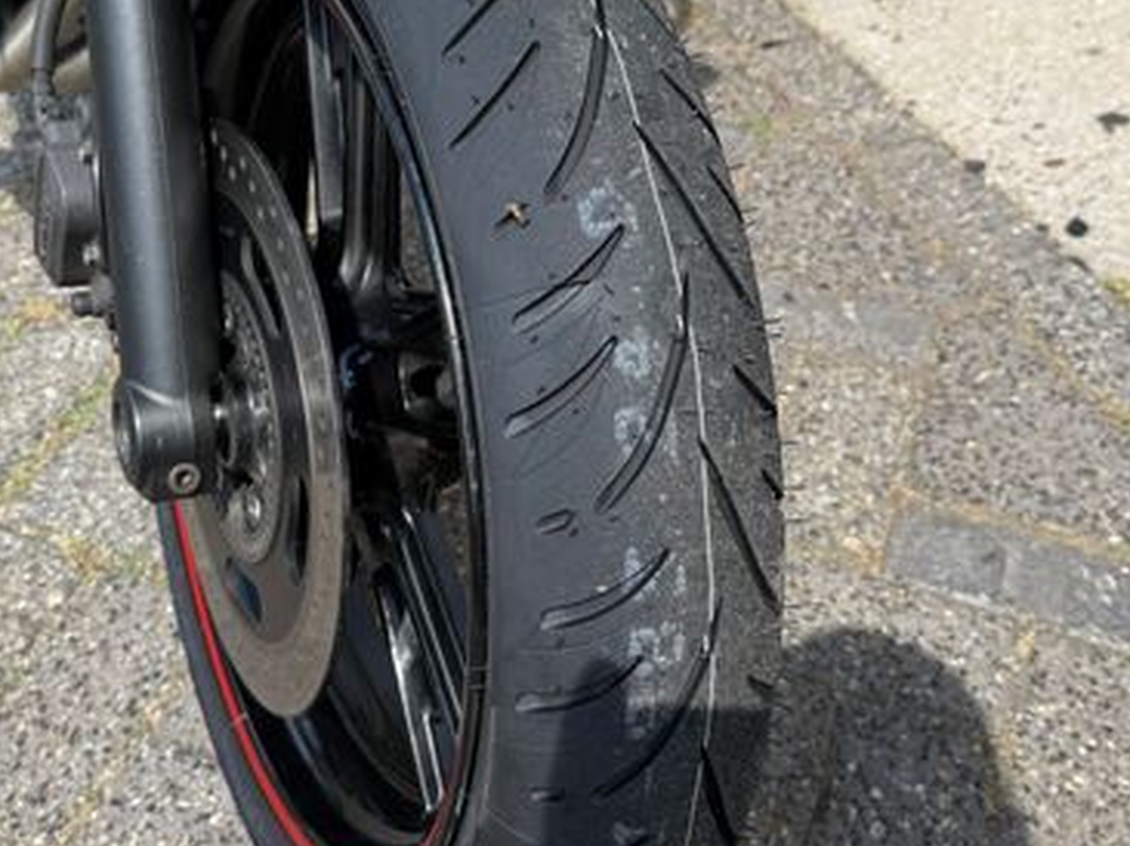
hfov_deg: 44.7
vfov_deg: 34.0
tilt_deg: -42.9
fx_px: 1370
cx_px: 491
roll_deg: +1.8
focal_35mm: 42
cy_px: 290
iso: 80
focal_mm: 6.76
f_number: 1.78
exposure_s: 1/2110
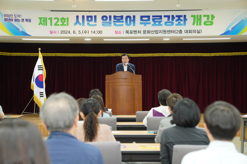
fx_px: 473
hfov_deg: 29.2
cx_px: 124
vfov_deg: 19.7
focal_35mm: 69
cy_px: 82
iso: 1250
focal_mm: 69
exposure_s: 1/160
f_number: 4
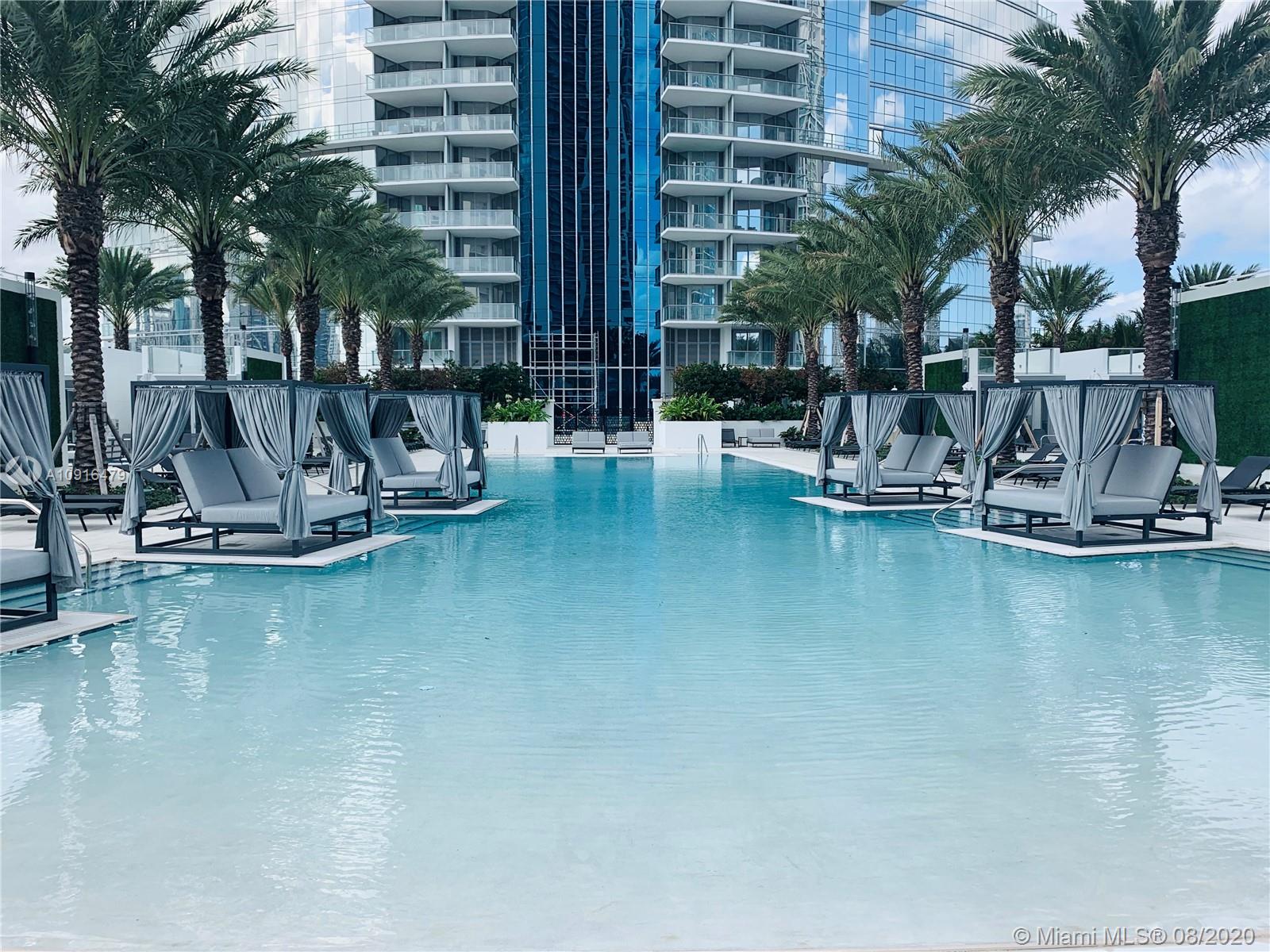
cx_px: 635
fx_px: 954
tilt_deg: -2.9
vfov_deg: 53.1
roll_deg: -0.5
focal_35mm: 26
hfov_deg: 67.3
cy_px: 476
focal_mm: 4.25
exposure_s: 1/1176
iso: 25
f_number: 1.8
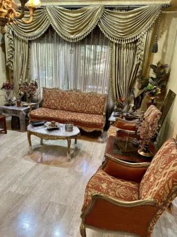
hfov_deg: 56.8
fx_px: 164
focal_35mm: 24
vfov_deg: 71.6
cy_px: 118
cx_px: 88
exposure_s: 1/50
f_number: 1.78
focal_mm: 6.86
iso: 320
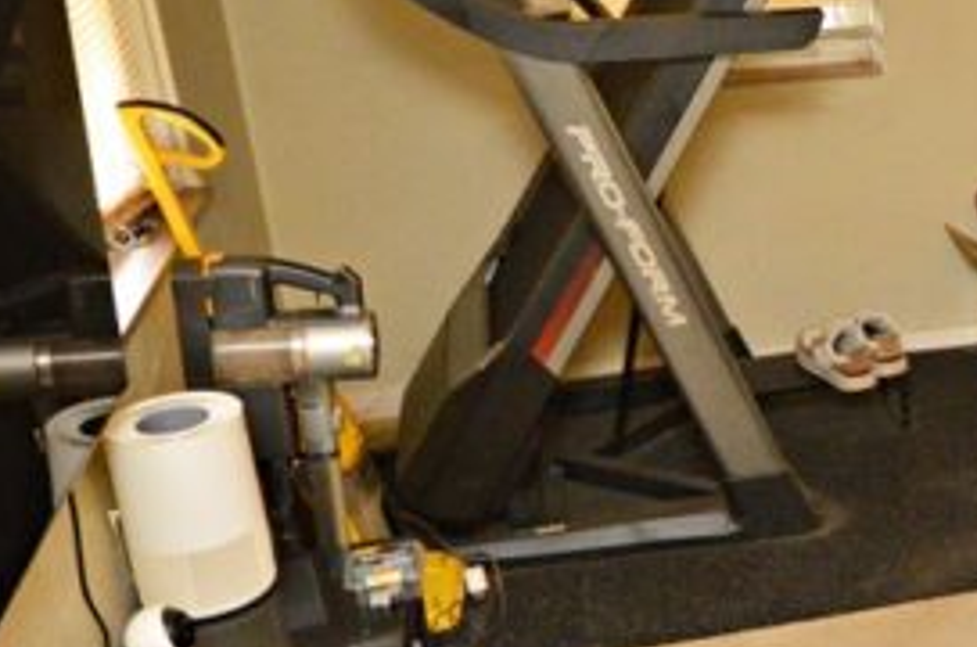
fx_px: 1435
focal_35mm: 53
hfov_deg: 32.3
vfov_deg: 25.4
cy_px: 315
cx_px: 1117
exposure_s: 1/60
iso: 2200
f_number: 4.5
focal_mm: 12
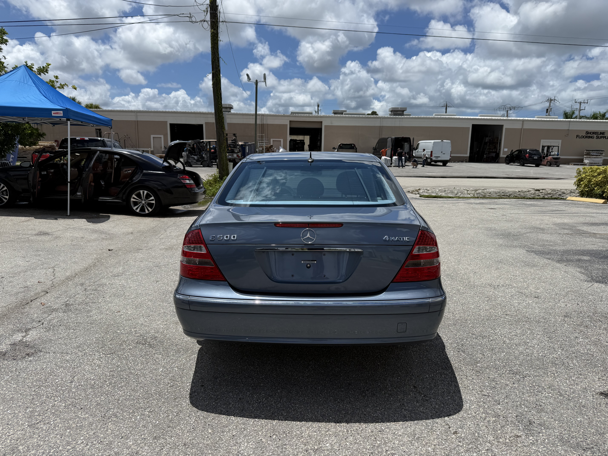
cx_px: 304
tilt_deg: -5.7
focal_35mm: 24
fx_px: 422
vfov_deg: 56.8
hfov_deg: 71.6
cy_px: 228
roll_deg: -0.7
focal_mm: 6.76
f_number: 1.78
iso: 80
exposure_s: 1/8130
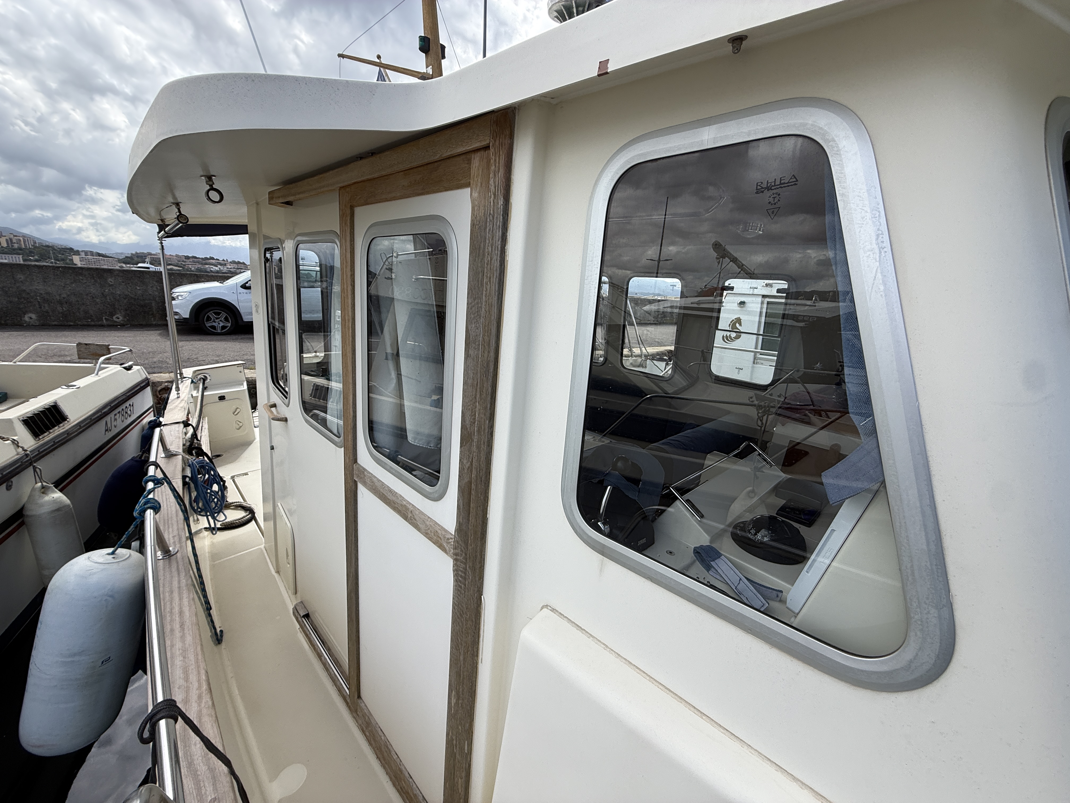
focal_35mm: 14
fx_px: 433
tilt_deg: -12.8
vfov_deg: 85.7
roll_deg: -3.3
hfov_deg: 102.1
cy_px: 402
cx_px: 535
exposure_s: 1/985
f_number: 2.2
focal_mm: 2.22
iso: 50
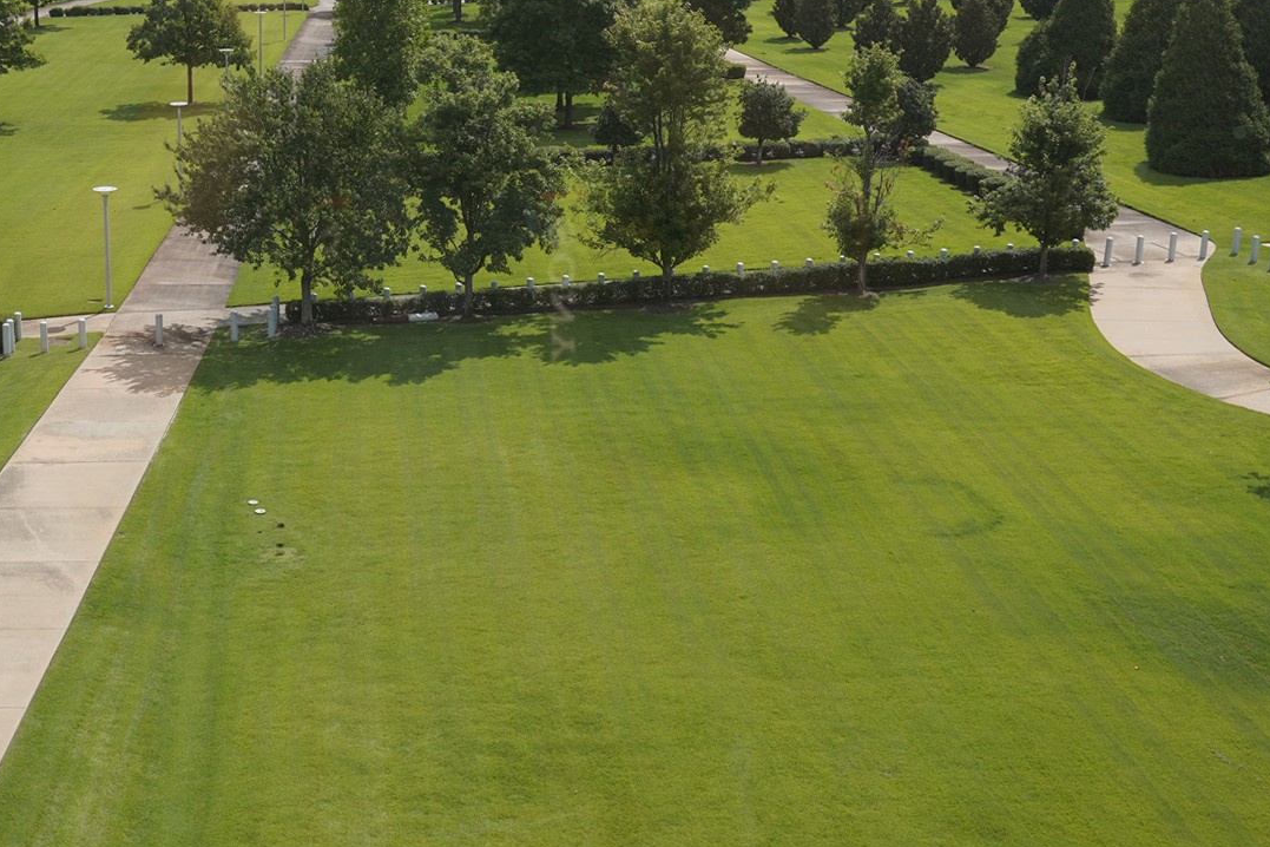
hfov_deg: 37.9
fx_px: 1834
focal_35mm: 52
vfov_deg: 25.8
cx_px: 455
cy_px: 261
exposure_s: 1/100
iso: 200
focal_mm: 28
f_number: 8
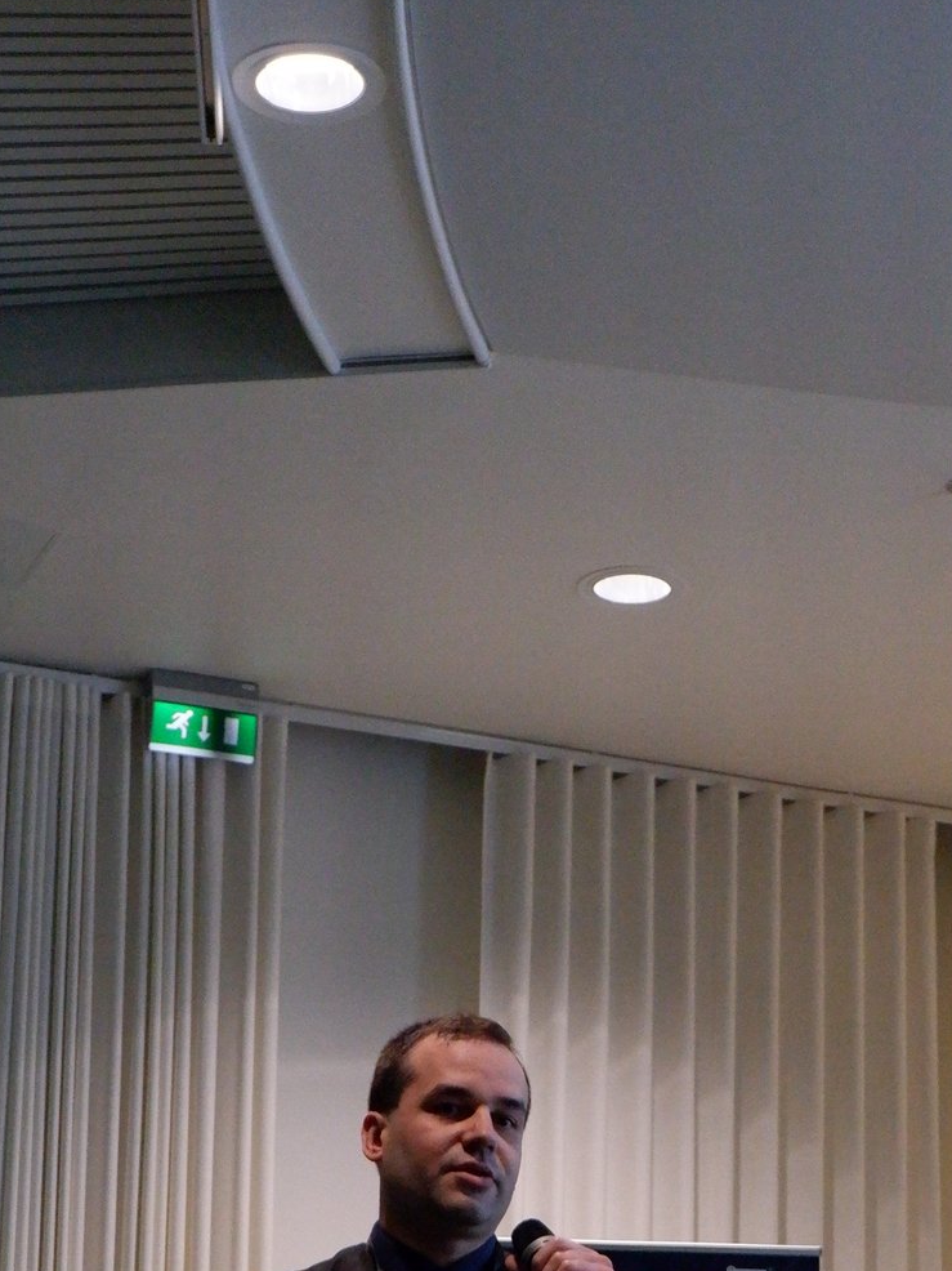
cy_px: 1253
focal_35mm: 82
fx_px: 3008
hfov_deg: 18.0
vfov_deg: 22.9
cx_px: 484
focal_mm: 28.8
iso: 6400
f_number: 4.5
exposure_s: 1/400
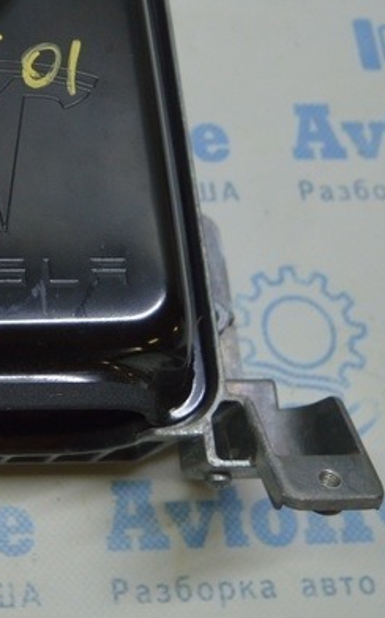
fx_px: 1210
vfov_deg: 28.3
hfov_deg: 16.2
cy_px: 179
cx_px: -222
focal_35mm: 72
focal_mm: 18
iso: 400
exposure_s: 1/160
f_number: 3.5
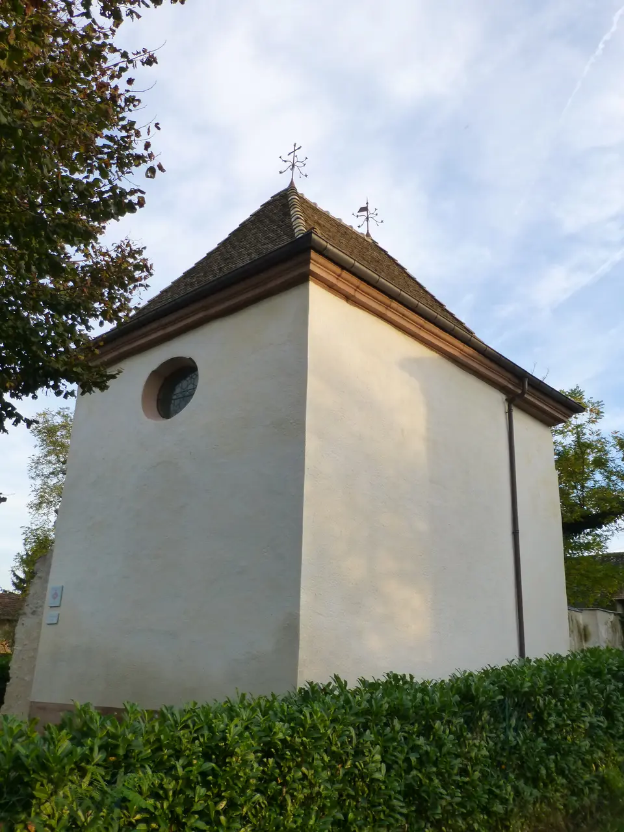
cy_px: 416
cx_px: 312
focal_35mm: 30
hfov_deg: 46.8
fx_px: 721
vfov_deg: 60.0
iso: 160
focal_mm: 5.4
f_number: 4
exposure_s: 1/125
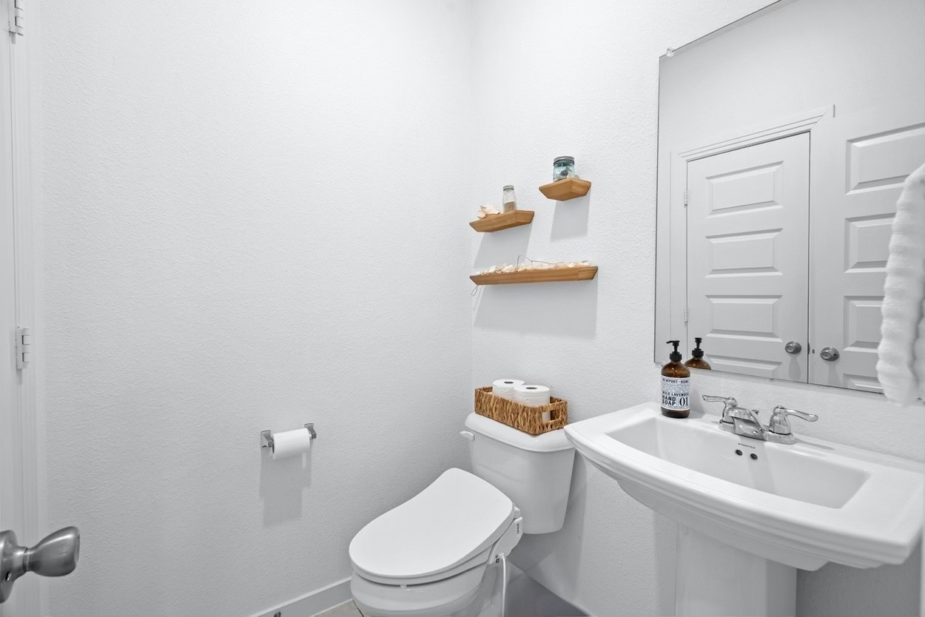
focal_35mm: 16
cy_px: 308
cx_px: 462
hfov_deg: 96.7
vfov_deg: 73.8
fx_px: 411
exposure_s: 1
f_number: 8
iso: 800
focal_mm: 16
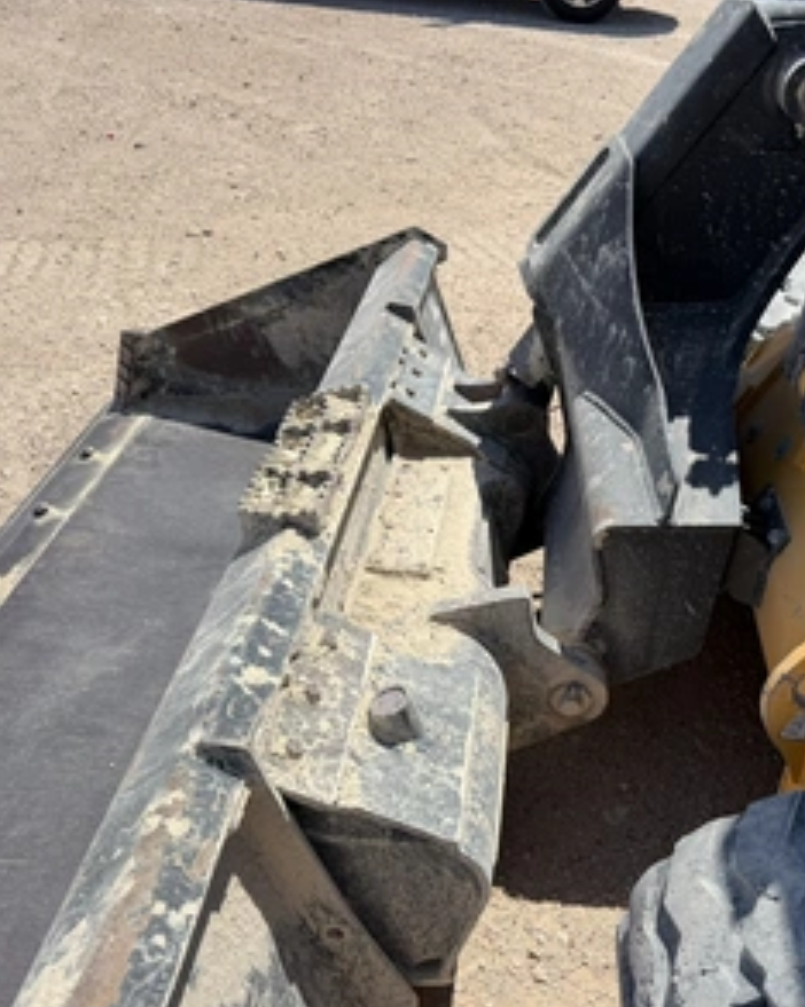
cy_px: 509
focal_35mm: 32
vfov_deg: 55.7
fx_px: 954
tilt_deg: -31.2
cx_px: 561
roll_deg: -8.7
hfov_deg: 44.8
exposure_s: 1/6173
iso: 80
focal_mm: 6.76
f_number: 1.78
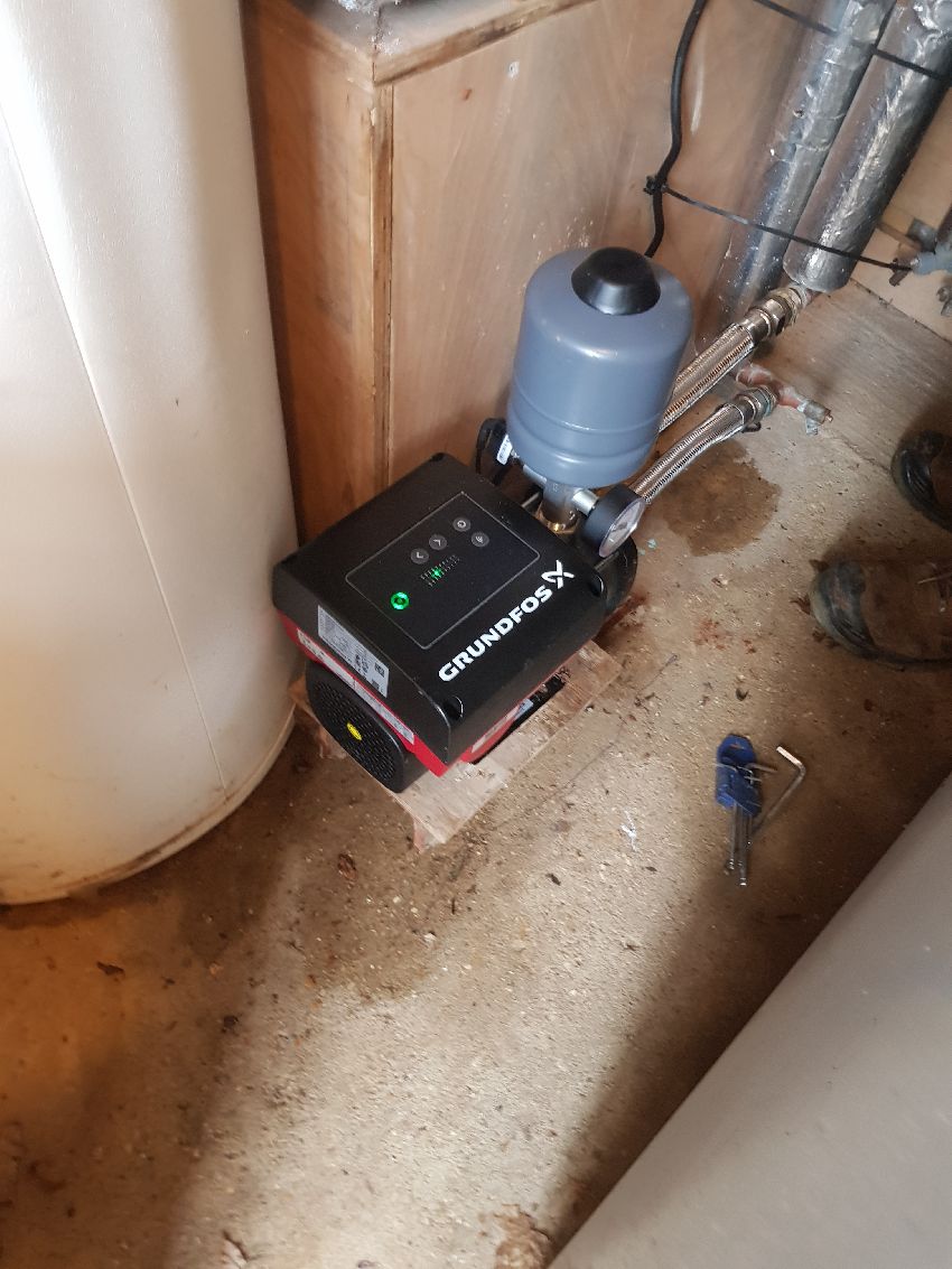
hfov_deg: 53.1
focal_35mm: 26
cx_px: 476
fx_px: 953
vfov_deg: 67.3
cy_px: 634
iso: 200
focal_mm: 4.3
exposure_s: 1/10
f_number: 1.7
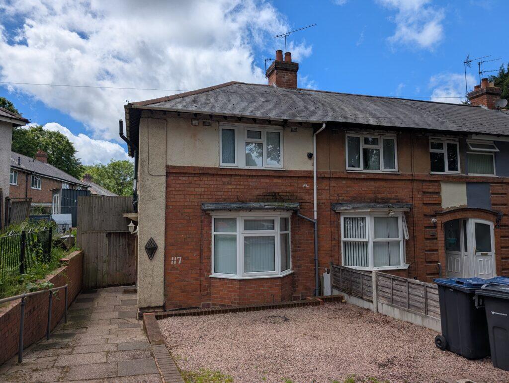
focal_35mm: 24
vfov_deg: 56.9
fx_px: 353
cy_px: 192
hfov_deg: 71.5
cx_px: 254
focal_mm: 6.9
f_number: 1.68
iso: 20
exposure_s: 1/1621
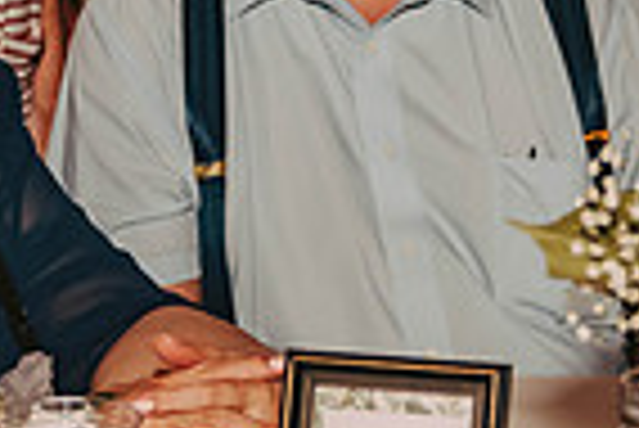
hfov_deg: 11.2
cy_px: -187
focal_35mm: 184
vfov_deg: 7.4
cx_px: 360
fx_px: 3269
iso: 800
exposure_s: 1/200
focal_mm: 45
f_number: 2.8
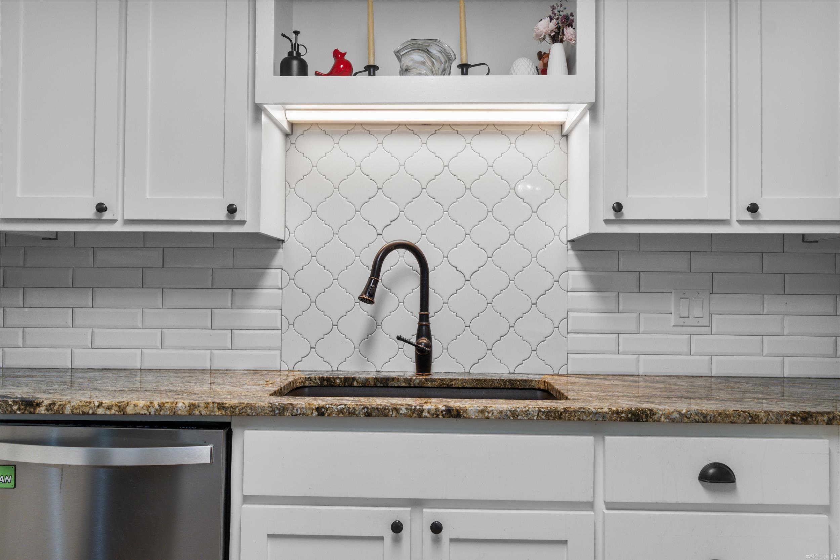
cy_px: 280
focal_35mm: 27
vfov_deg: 47.9
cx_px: 420
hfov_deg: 67.4
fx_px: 630
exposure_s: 1/160
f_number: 8
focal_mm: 18
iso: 400
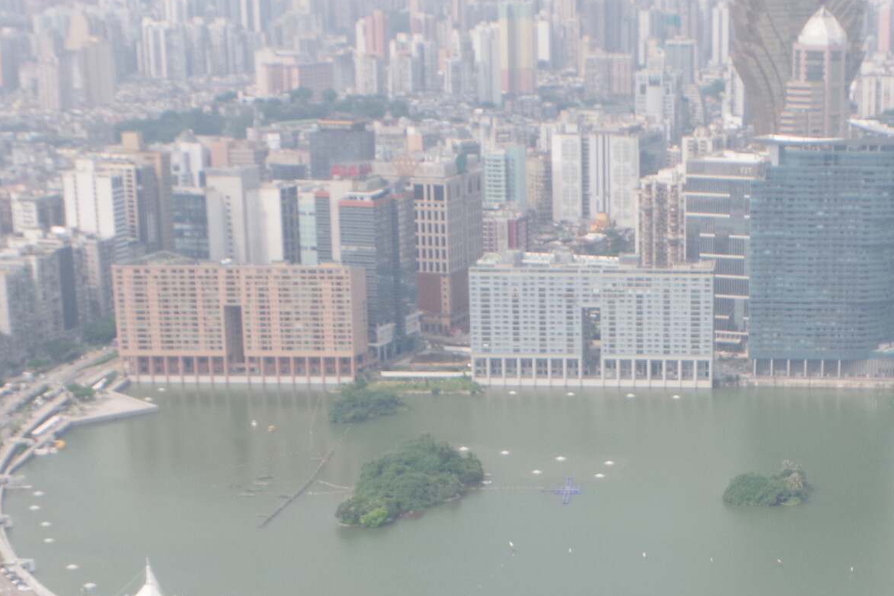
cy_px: 728
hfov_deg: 22.6
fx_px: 2210
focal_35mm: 89
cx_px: 673
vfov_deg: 14.8
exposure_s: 1/500
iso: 400
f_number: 8
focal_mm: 18
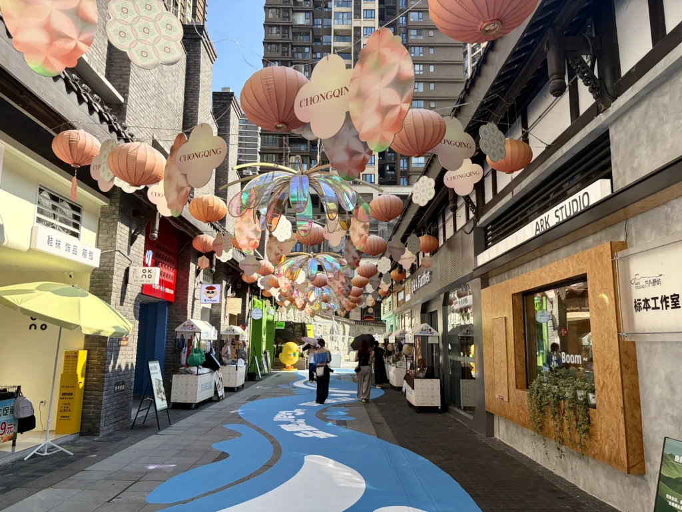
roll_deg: -0.6
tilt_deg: +9.4
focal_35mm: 26
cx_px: 341
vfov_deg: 53.1
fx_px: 512
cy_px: 256
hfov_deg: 67.3
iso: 50
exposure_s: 1/1626
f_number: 1.6
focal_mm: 5.96
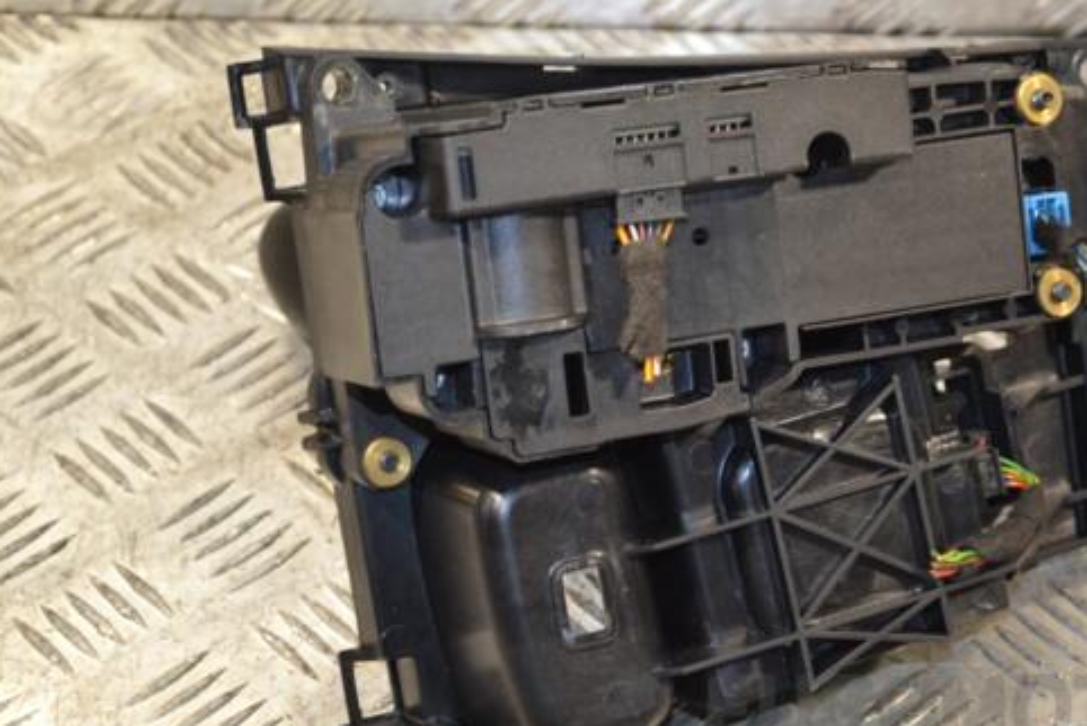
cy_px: 408
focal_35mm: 97
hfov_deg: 21.0
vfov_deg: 14.1
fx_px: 2931
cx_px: 665
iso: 640
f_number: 5.6
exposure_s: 1/60
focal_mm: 52
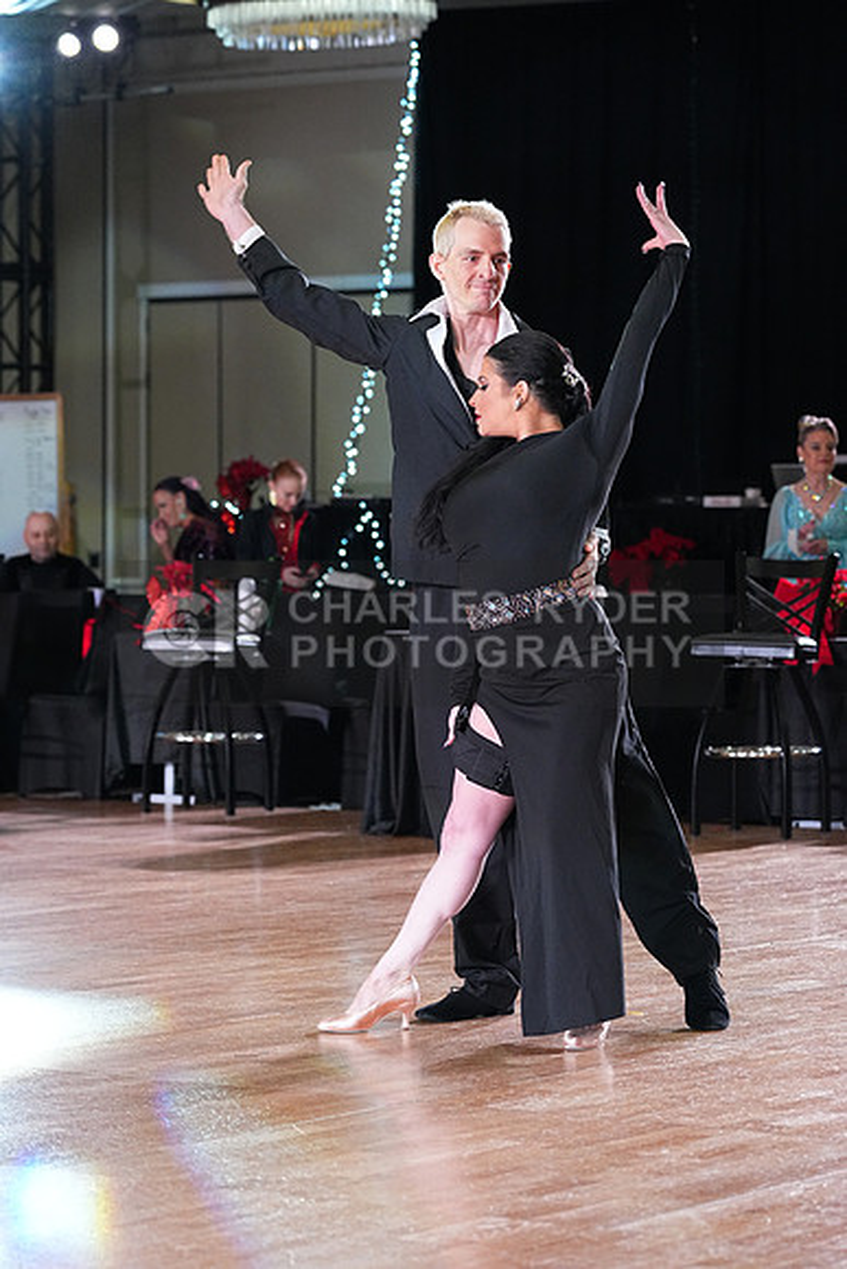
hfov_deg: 11.5
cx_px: 424
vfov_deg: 17.2
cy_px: 634
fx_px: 4197
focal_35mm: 119
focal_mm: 119
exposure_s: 1/400
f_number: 5
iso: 6400
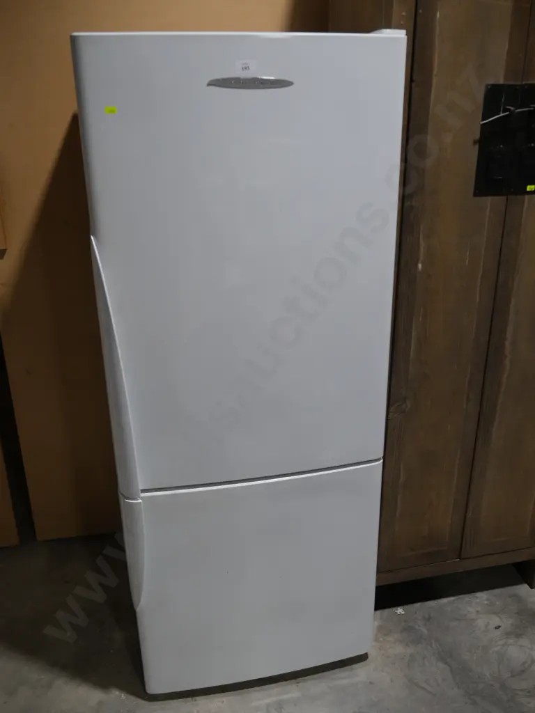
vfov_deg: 56.8
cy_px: 356
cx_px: 268
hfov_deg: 44.2
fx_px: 659
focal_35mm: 32
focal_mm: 16
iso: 200
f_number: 3.6
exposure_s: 1/100
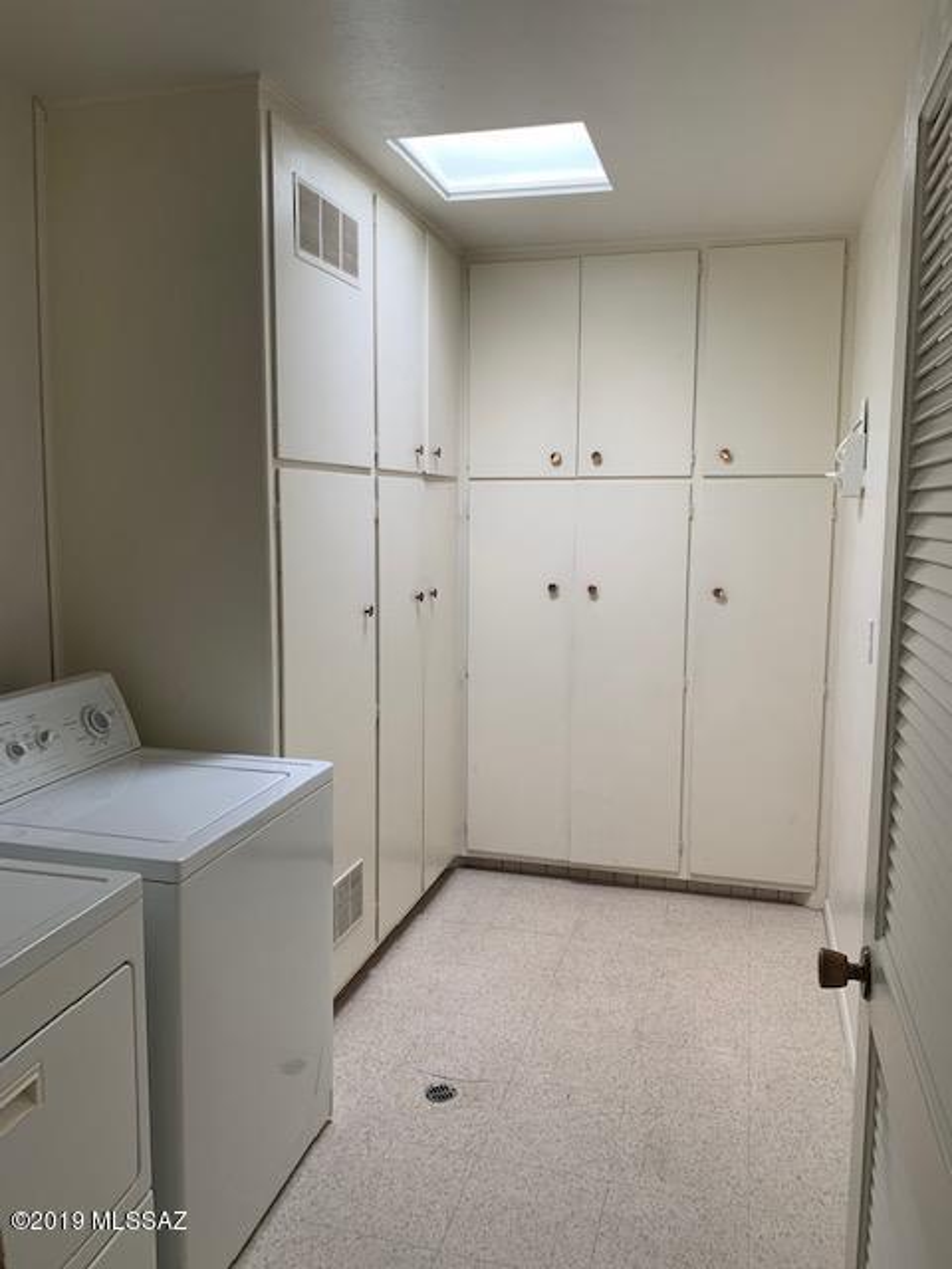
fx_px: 953
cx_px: 476
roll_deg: -0.6
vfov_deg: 67.3
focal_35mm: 26
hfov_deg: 53.1
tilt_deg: -6.6
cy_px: 634
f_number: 1.8
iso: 32
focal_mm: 4.25
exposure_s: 1/122
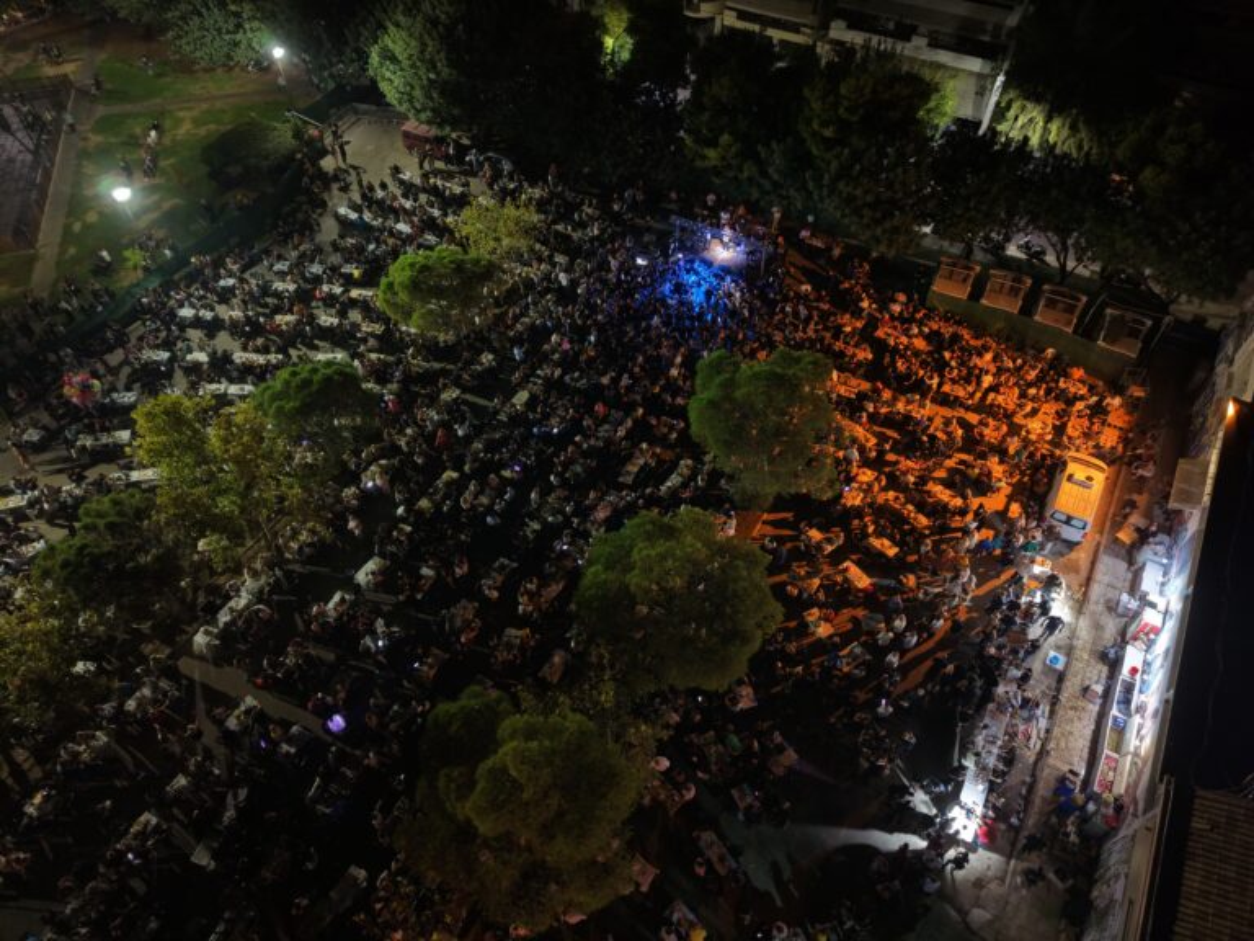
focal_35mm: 24
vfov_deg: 56.8
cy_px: 470
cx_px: 627
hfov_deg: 71.6
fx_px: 869
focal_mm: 8.67
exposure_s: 1/15
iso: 800
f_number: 1.8
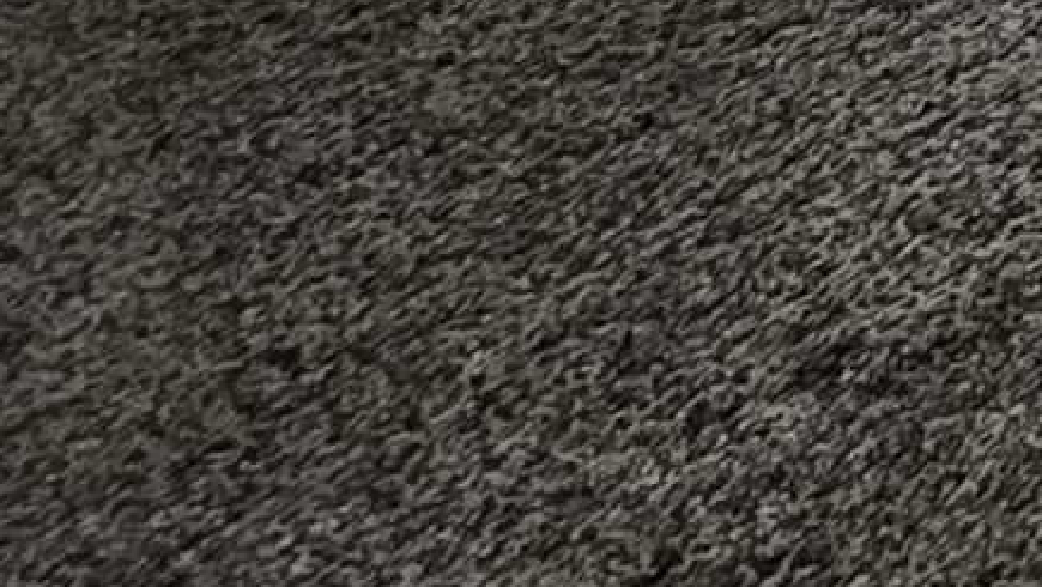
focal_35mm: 100
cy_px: -2084
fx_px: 2764
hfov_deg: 9.9
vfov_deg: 7.0
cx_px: 3552
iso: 125
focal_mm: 2.2
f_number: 2.2
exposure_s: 1/60
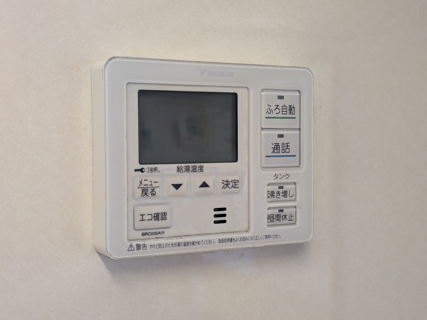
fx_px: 629
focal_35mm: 51
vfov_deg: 28.6
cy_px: 160
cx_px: 214
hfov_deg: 37.5
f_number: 1.89
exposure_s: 1/120
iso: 351
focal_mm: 5.43
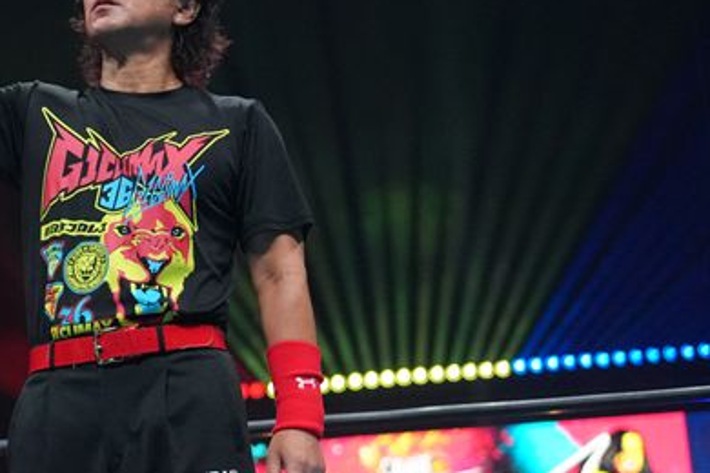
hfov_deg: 16.2
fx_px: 2366
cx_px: -193
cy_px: 340
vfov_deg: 11.4
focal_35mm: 120
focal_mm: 39
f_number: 2.2
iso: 3200
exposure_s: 1/1600
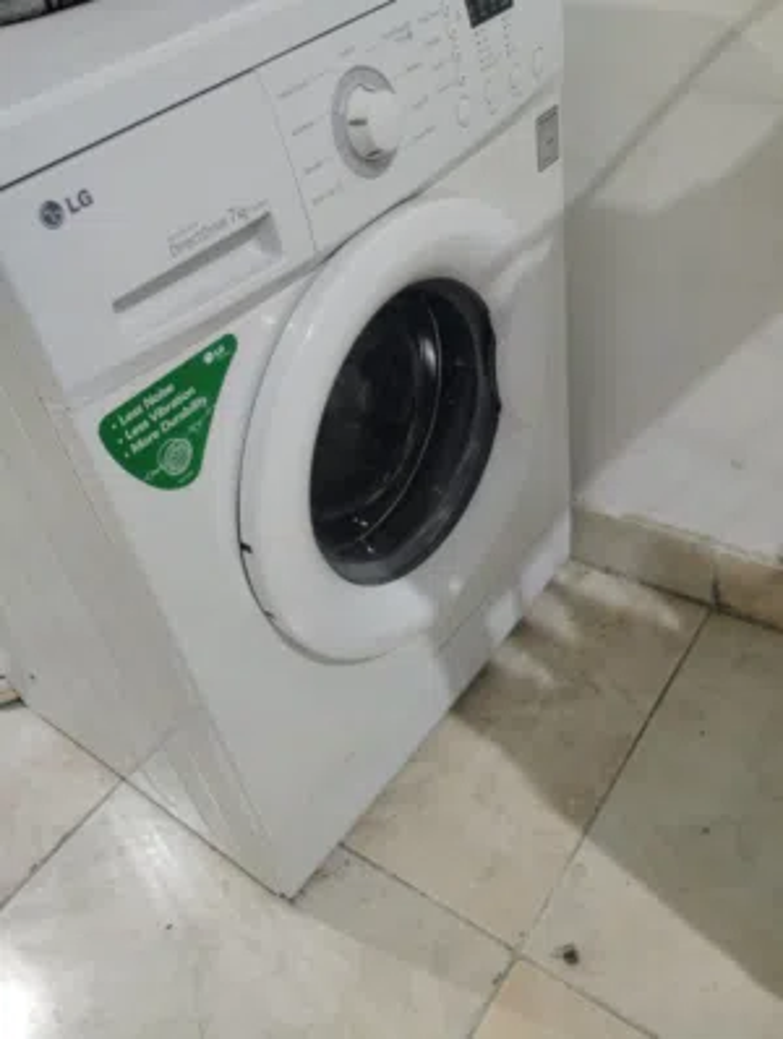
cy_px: 520
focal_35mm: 29
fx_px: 872
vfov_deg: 61.6
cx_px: 392
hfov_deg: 48.4
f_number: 1.8
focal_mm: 4.25
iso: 378
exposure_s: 1/33.3
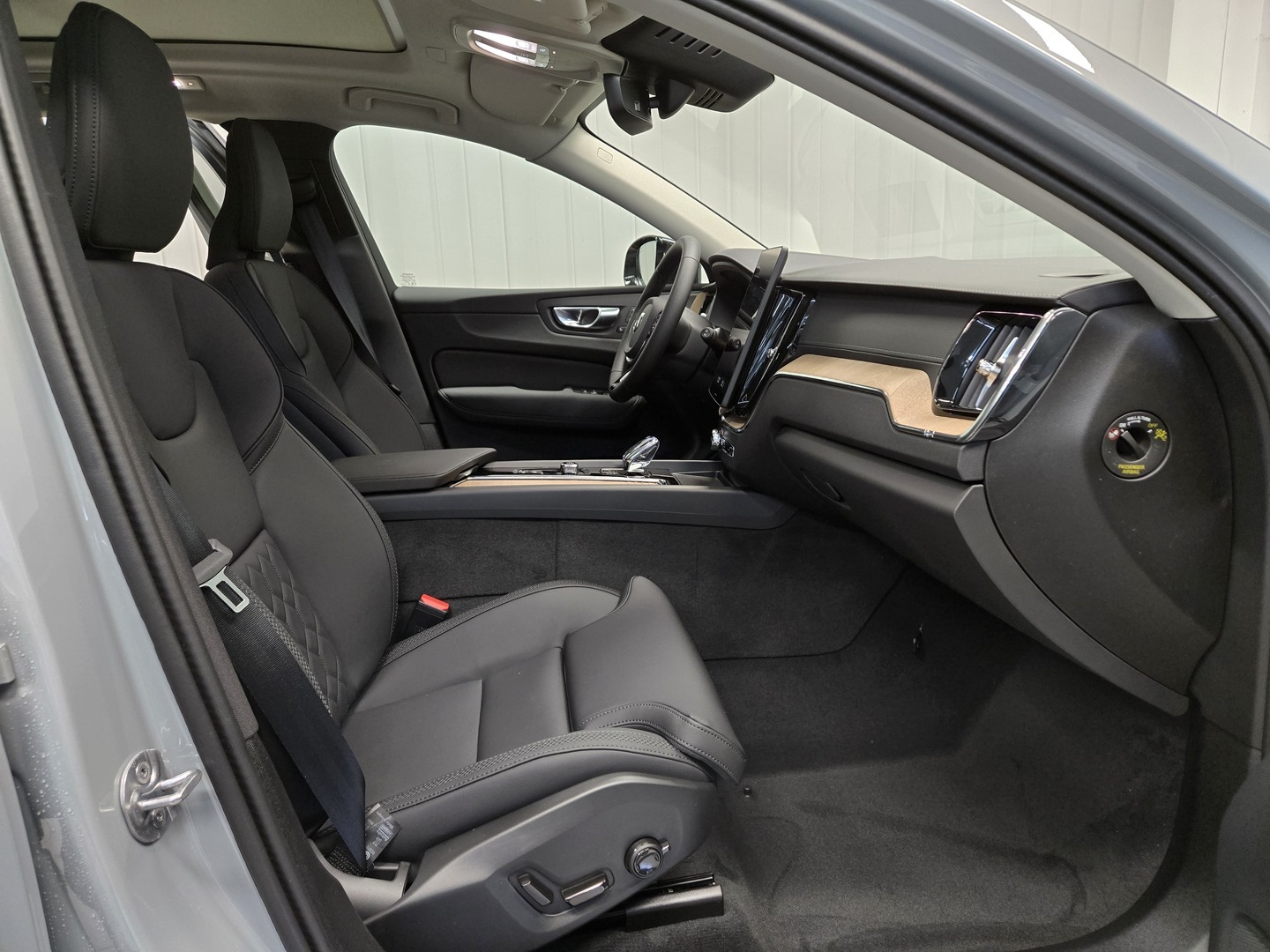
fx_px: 844
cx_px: 635
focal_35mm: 23
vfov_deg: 58.9
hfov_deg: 73.9
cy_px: 476
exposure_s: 1/90.1
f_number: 1.8
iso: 400
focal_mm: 5.4
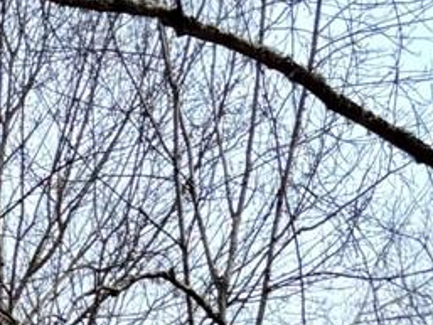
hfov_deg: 9.2
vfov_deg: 6.1
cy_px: 1238
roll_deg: -1.8
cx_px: -320
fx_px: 2591
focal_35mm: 207
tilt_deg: -5.1
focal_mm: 5.96
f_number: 1.6
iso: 50
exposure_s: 1/1344
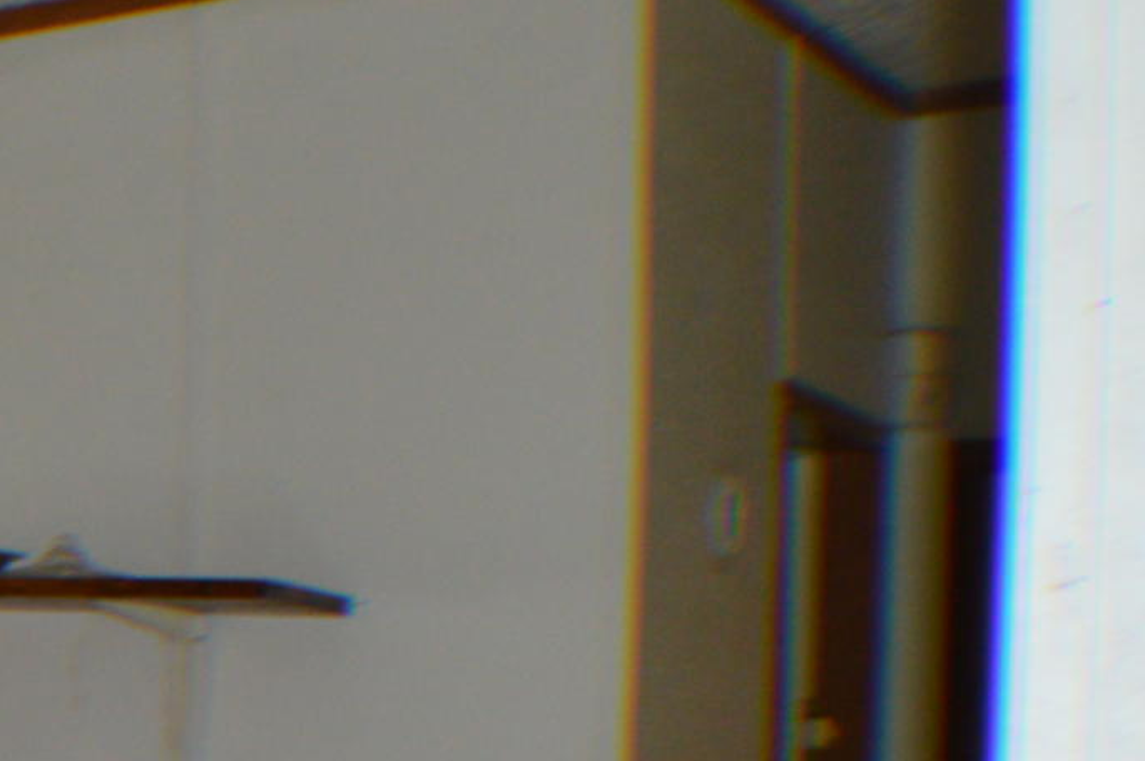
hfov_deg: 10.3
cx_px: -1105
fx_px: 5845
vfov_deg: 7.3
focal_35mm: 184
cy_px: 1065
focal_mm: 28
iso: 450
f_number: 4.5
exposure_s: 1/60
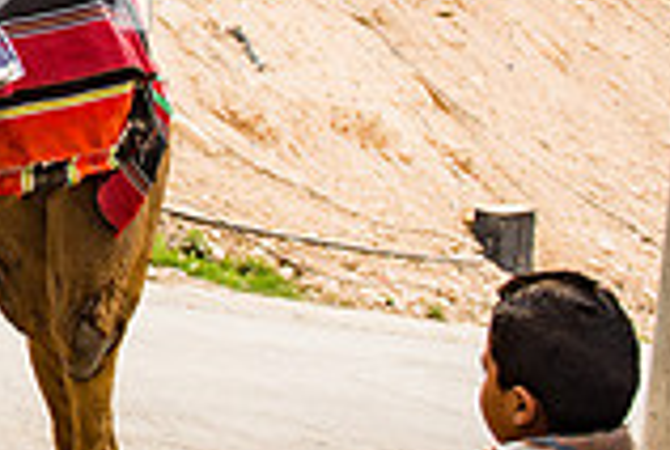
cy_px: -87
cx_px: -348
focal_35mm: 88
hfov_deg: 19.8
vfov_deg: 15.1
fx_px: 1641
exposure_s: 1/2000
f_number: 2.8
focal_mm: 24
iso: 200
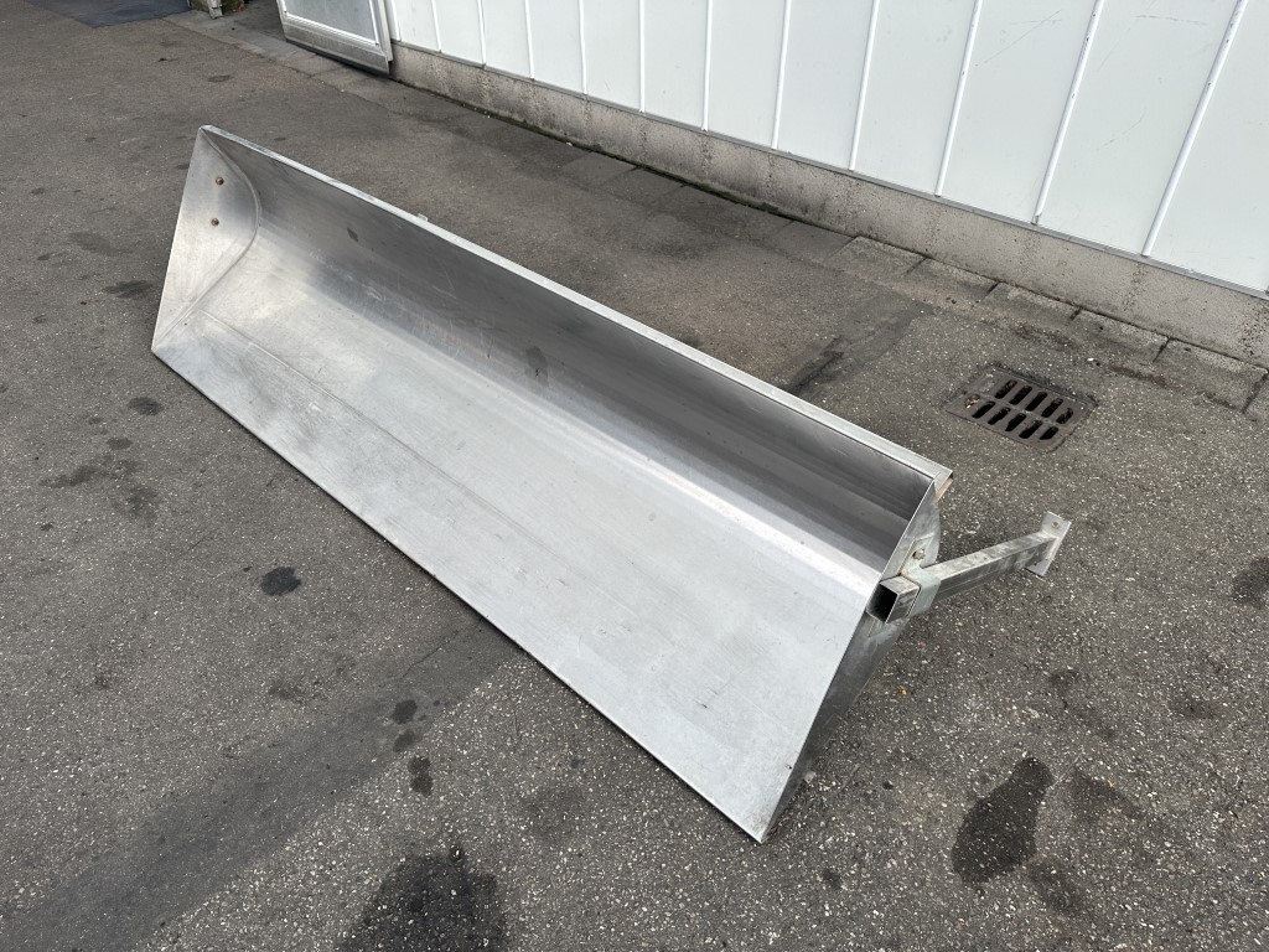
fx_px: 880
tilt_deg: -38.9
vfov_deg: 56.8
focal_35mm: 24
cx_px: 634
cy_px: 476
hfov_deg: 71.6
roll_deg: +2.6
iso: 80
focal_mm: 6.86
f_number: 1.78
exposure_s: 1/546
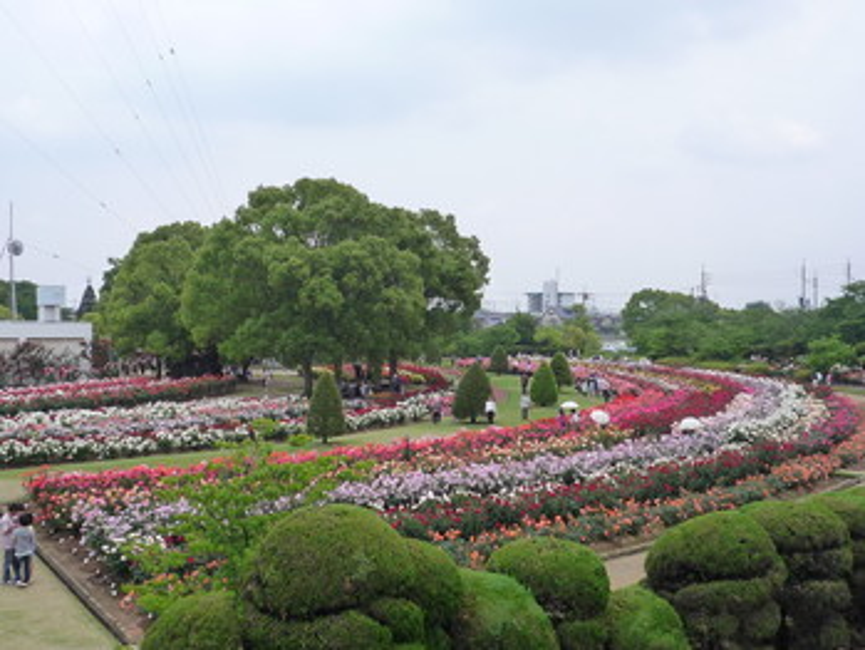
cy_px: 325
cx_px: 432
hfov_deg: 40.4
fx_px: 1175
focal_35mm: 47
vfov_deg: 30.9
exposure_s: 1/640
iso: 160
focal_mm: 5.8
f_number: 4.5
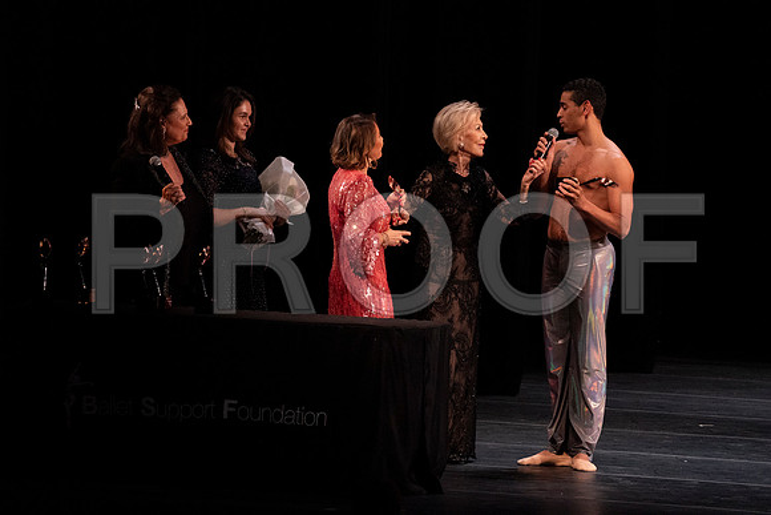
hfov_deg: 5.5
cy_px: 258
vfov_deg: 3.7
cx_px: 386
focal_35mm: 376
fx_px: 8054
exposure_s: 1/320
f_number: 10
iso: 12800
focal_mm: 376
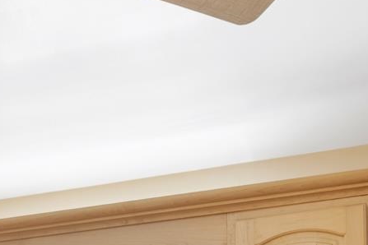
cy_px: 522
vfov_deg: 12.4
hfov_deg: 19.8
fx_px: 971
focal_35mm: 95
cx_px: -100
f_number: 7.1
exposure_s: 1/2
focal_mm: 17
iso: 400
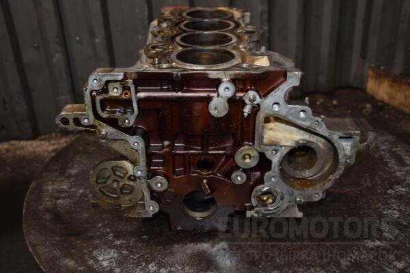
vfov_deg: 31.9
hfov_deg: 46.4
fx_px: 478
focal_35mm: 42
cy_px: 136
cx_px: 205
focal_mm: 28
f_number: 5
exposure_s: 1/60
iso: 800
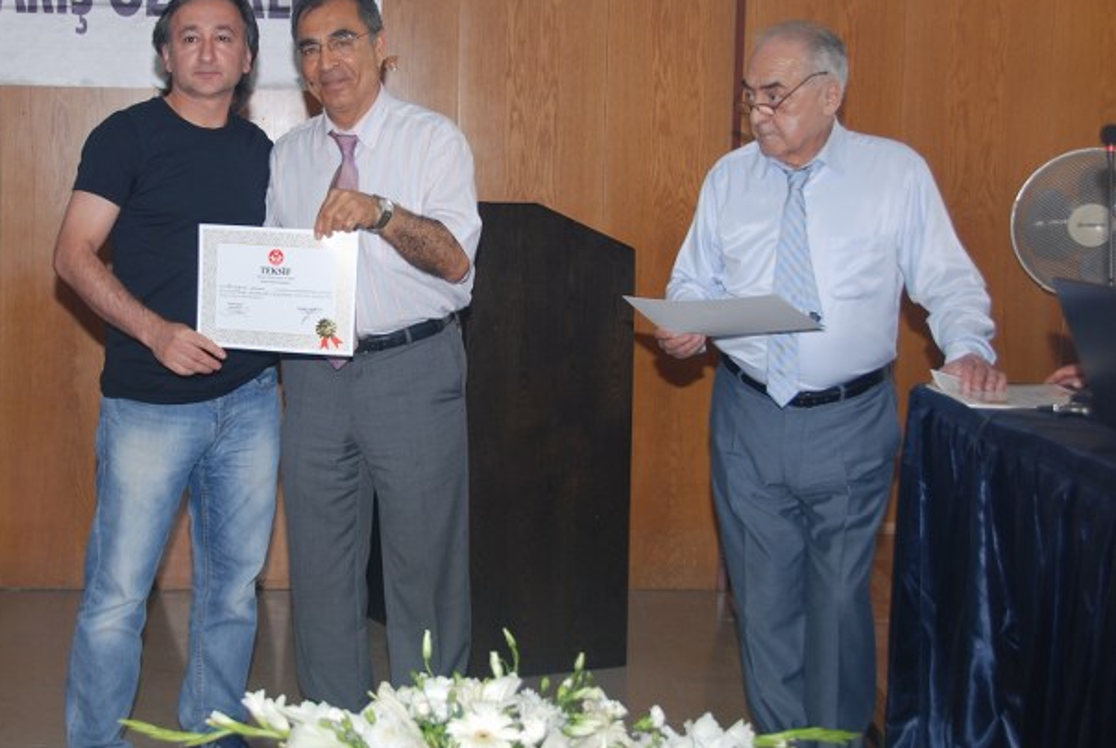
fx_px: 1791
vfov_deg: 23.6
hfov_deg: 34.3
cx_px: 386
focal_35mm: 58
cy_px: 302
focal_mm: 29
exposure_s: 1/60
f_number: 4.2
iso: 200
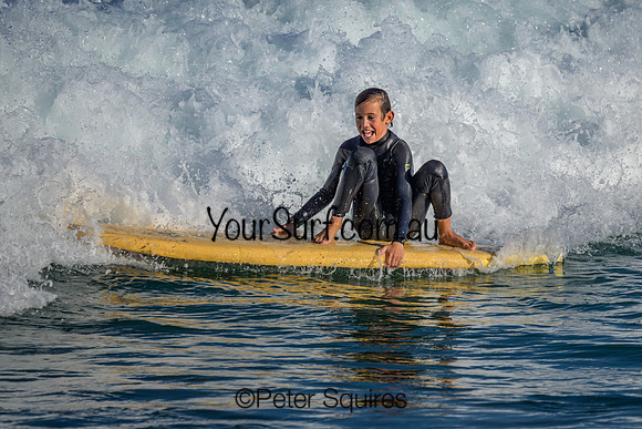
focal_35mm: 891
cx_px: 357
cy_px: 190
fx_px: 15885
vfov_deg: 1.5
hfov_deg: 2.3
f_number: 8
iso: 220
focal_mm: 800
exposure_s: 1/2000
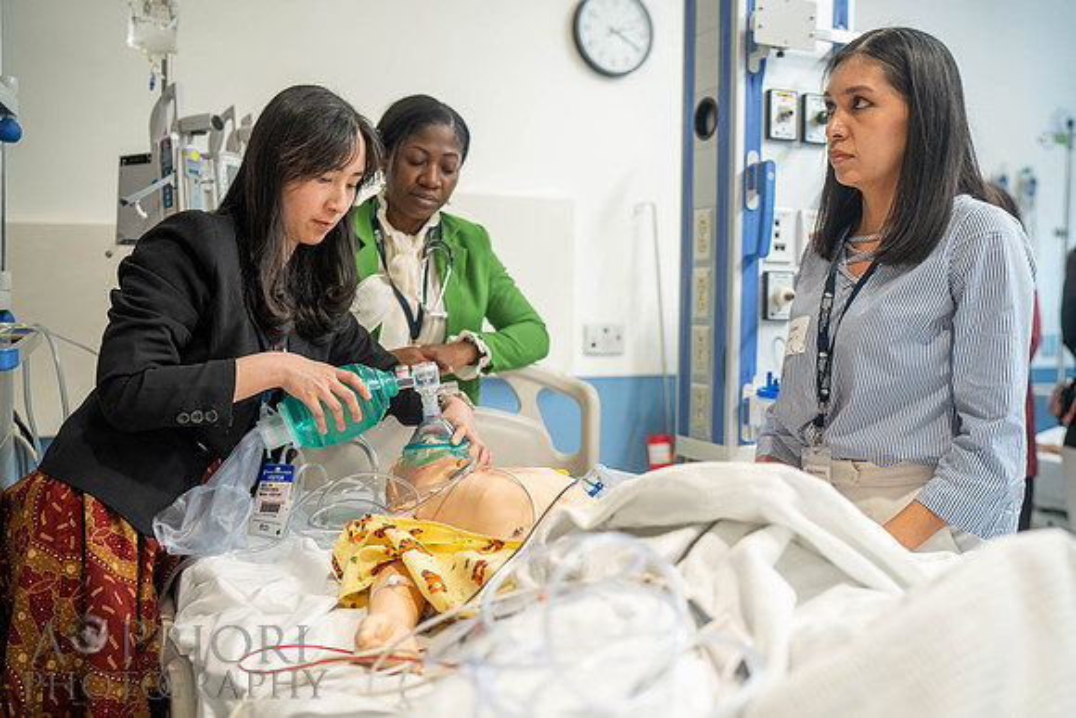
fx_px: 1046
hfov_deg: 54.4
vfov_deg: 37.9
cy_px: 359
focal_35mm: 35
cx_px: 538
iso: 1000
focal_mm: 35
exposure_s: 1/160
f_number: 2.5
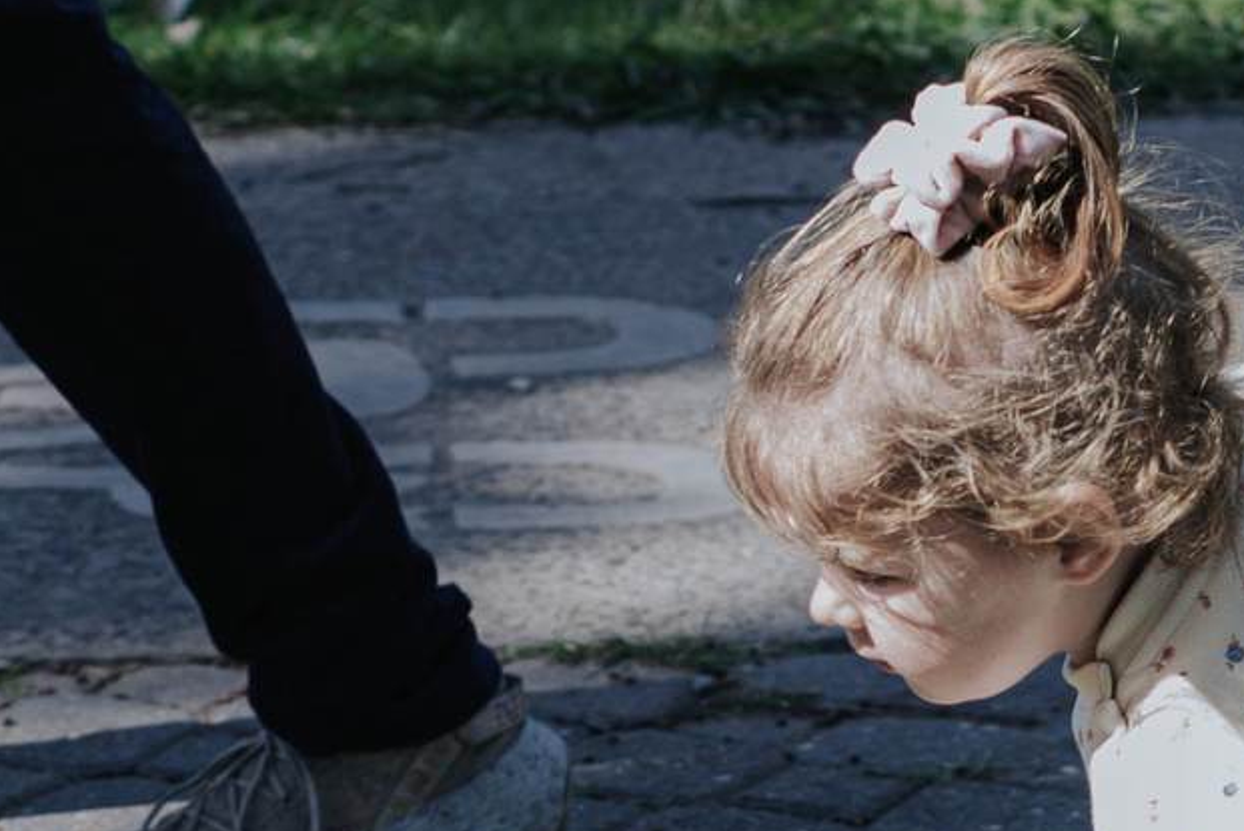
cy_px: 1030
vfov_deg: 6.6
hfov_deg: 10.0
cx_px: 791
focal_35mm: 206
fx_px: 7123
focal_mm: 50
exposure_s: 1/250
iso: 100
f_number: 4
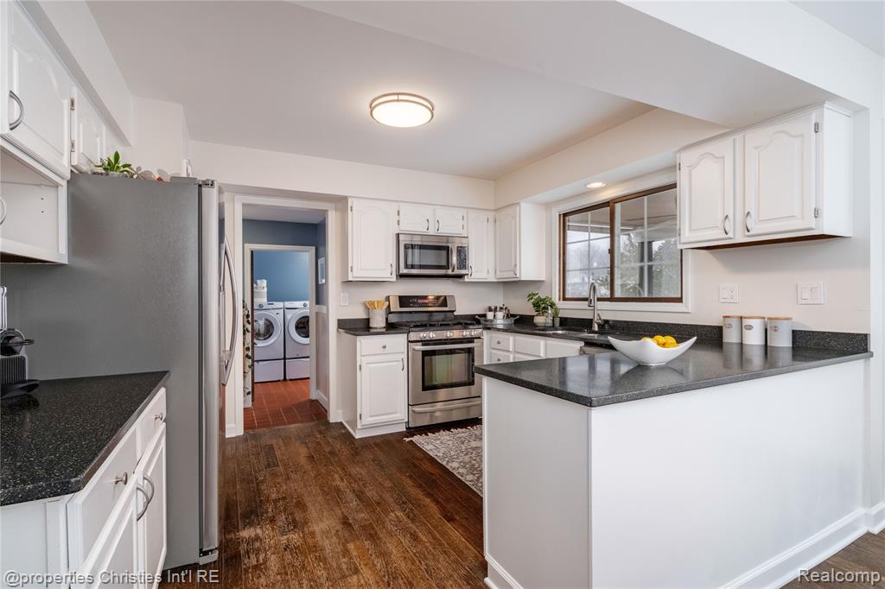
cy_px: 294
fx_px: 418
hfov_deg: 93.3
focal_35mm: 17
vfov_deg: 70.4
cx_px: 442
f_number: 7.1
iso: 640
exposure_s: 1/250
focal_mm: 11.5
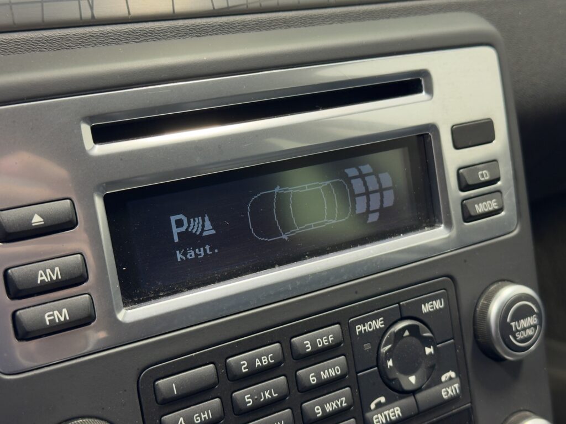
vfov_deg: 30.3
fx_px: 785
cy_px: 212
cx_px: 283
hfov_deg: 39.7
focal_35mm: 48
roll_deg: -5.7
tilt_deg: -29.0
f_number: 1.78
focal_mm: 6.76
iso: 320
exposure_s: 1/33
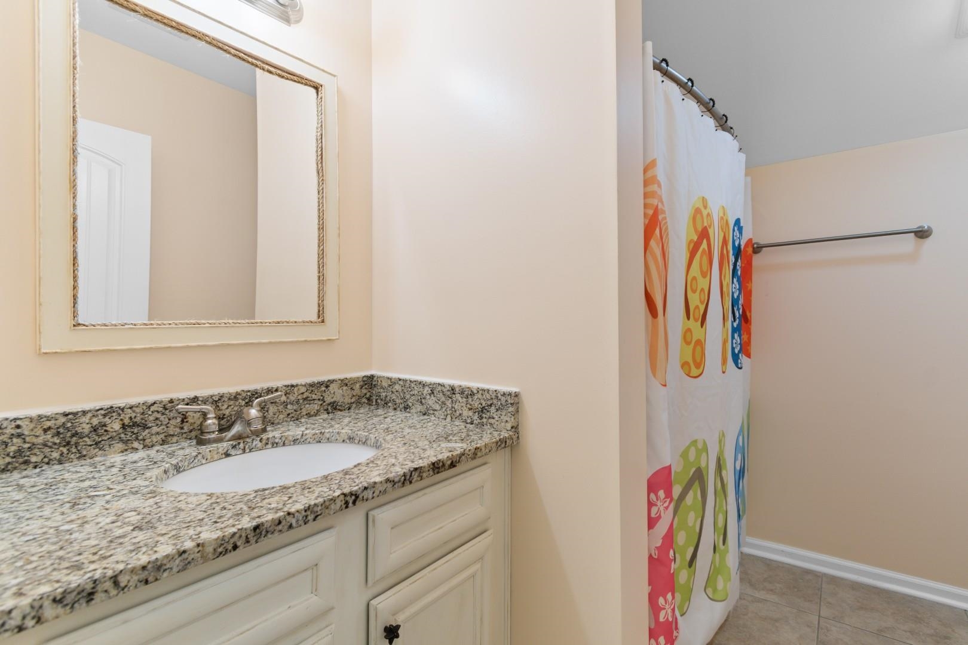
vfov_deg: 73.7
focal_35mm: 16
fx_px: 430
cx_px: 484
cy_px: 322
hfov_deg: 96.7
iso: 100
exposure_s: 1/10
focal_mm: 11
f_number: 4.8
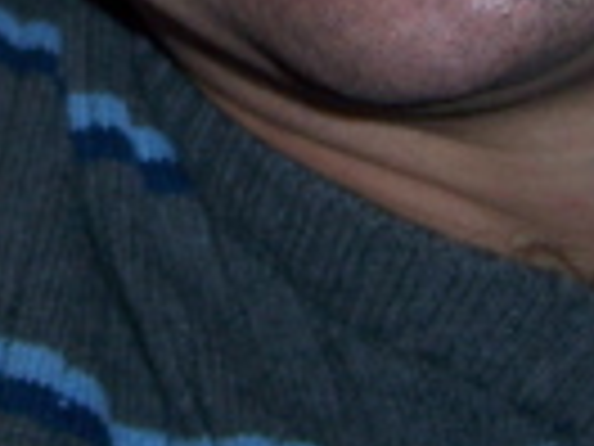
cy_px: -162
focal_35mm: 145
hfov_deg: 13.4
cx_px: -29
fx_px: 2488
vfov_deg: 10.0
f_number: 2.8
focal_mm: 6.2
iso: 125
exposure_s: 1/60
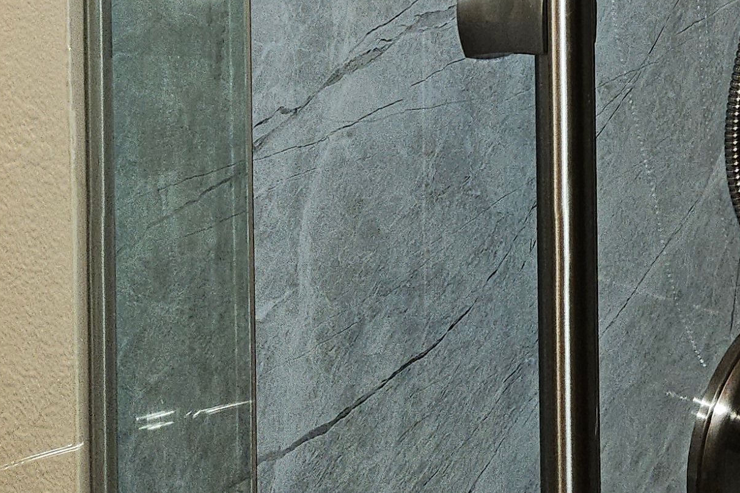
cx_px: 840
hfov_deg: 23.8
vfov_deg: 15.5
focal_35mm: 79
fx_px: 1624
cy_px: -320
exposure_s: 1/30
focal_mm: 5.4
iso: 100
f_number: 1.8
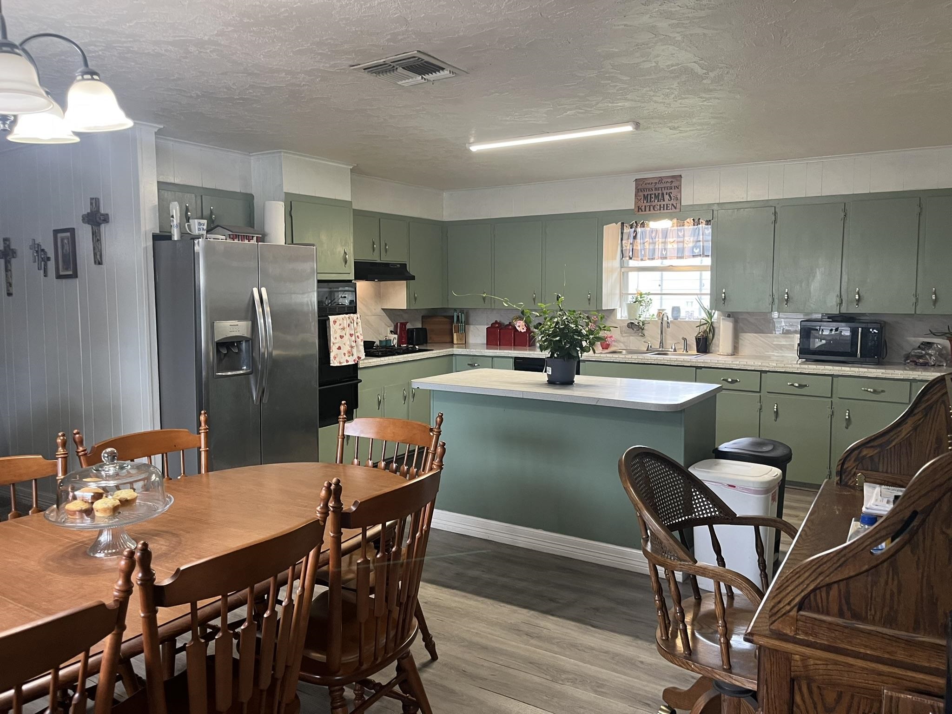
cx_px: 476
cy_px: 357
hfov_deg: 67.3
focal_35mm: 26
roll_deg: +0.8
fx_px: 715
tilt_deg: -4.5
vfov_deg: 53.1
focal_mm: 5.1
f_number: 1.6
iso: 125
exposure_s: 1/60
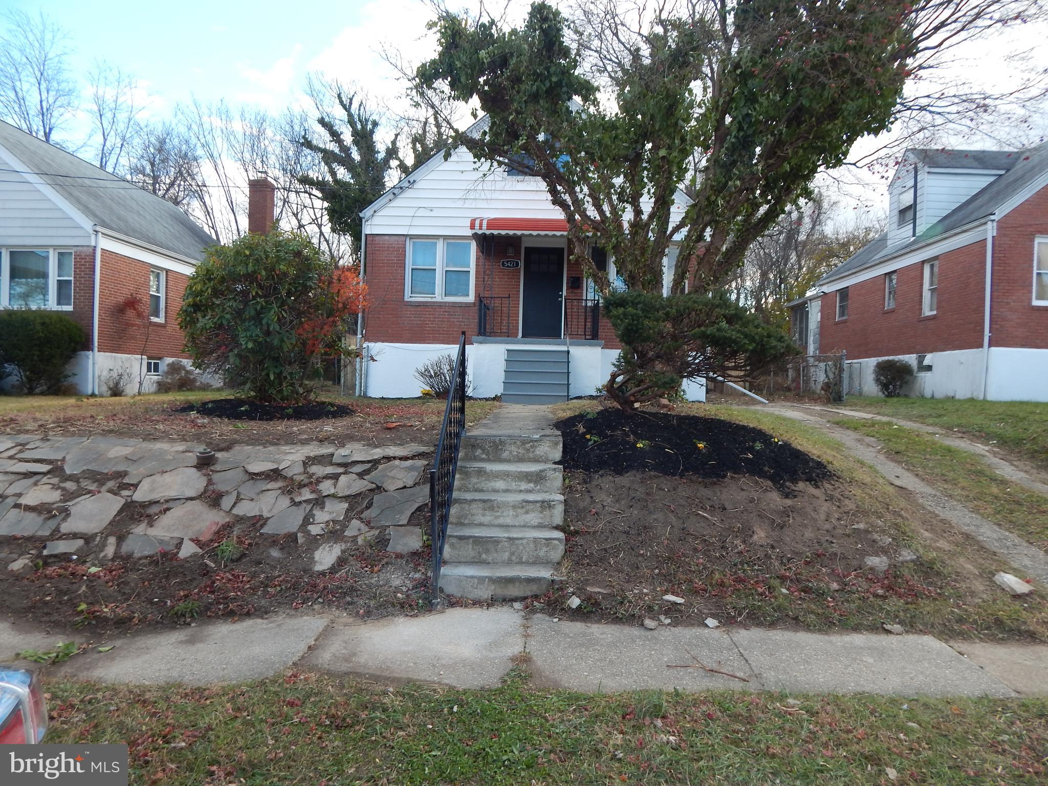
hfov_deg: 76.4
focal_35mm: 22
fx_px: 666
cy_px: 393
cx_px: 524
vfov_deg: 61.1
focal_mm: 4
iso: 125
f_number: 3
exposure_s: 1/250
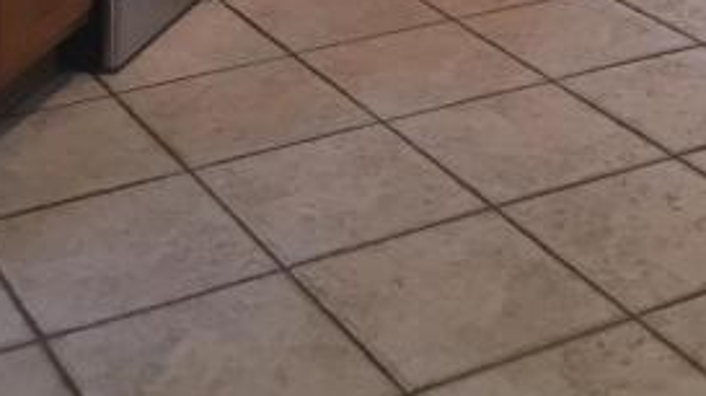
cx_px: 440
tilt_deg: -4.8
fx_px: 1665
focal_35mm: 89
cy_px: -445
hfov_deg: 23.9
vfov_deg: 11.8
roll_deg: -0.5
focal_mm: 4.15
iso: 80
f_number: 2.2
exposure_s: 1/30
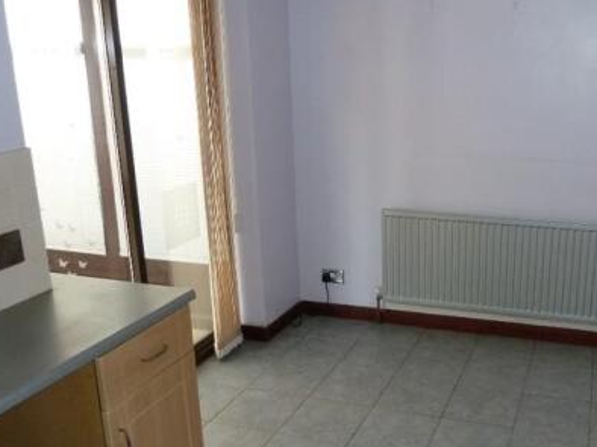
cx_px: 422
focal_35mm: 37
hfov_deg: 48.8
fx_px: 638
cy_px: 246
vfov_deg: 38.6
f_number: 3.3
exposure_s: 1/30
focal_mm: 4.1
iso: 200
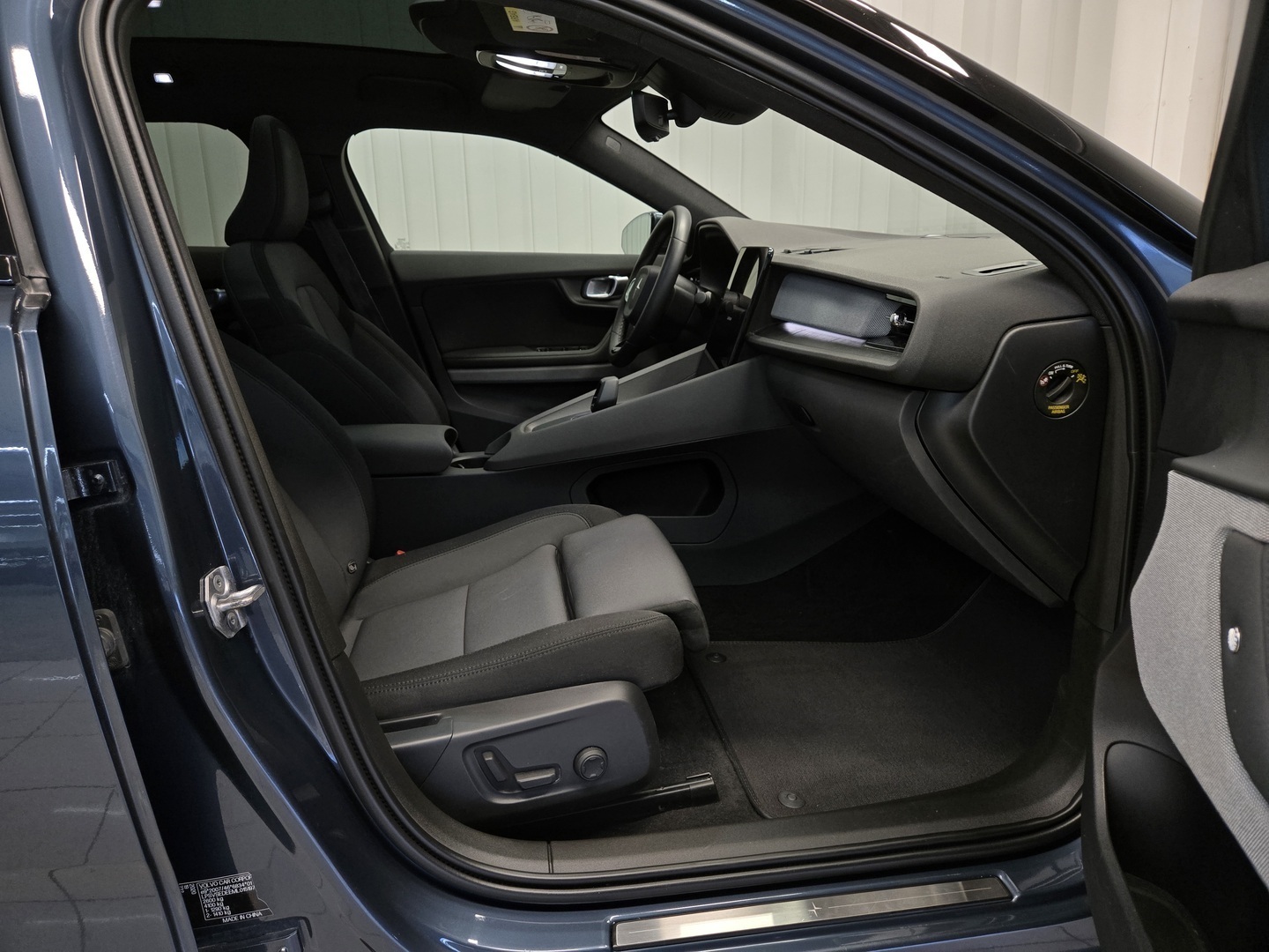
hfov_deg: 73.9
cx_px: 634
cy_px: 476
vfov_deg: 58.9
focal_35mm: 23
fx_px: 843
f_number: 1.8
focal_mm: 5.4
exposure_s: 1/100
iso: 200
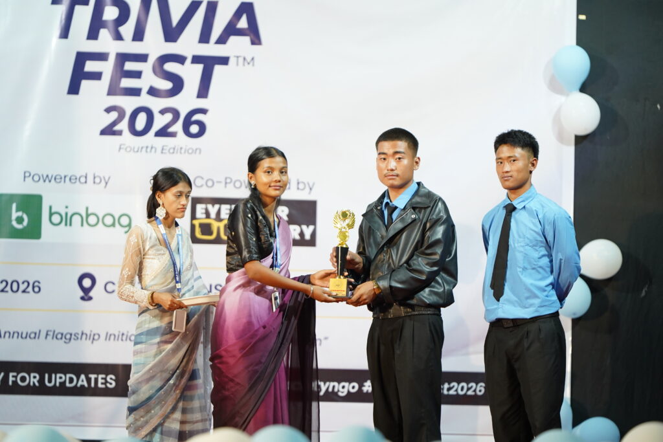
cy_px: 221
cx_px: 332
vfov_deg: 10.2
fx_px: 2486
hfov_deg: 15.2
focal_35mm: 135
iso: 1600
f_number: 1.8
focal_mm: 135
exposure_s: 1/160
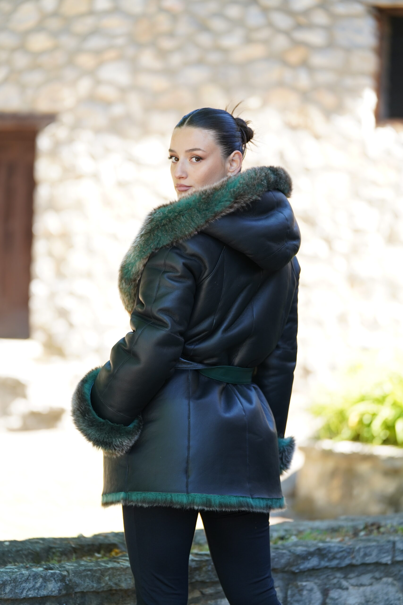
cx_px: 202
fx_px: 1947
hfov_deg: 11.8
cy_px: 302
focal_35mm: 116
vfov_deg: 17.6
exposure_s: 1/320
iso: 320
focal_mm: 116
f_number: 2.8
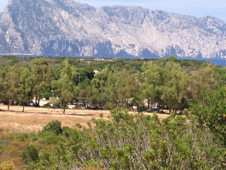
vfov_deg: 12.9
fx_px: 744
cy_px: 16
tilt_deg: +0.4
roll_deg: -0.4
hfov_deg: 17.2
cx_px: 69
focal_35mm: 114
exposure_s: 1/1577
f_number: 2.4
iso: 50
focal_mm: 4.28
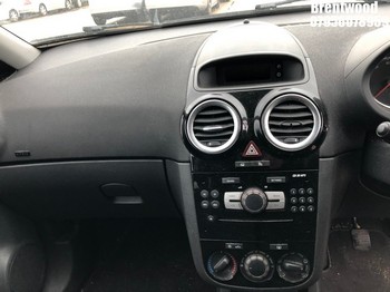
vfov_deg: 49.7
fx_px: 315
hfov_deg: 63.5
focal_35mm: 28
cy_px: 146
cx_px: 195
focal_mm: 4
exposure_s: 1/24
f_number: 1.8
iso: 32
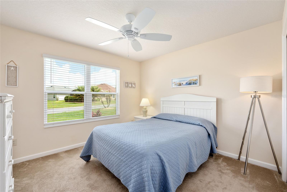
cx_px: 144
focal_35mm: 16
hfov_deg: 96.7
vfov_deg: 73.7
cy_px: 96
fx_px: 128
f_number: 7.1
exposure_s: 1/30
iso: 250
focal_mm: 16
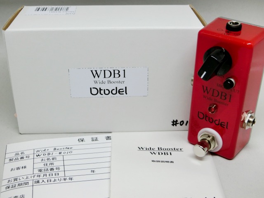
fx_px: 397
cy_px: 99
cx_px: 132
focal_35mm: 52
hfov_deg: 36.8
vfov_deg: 28.0
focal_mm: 9.3
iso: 125
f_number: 4.7
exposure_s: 1/125
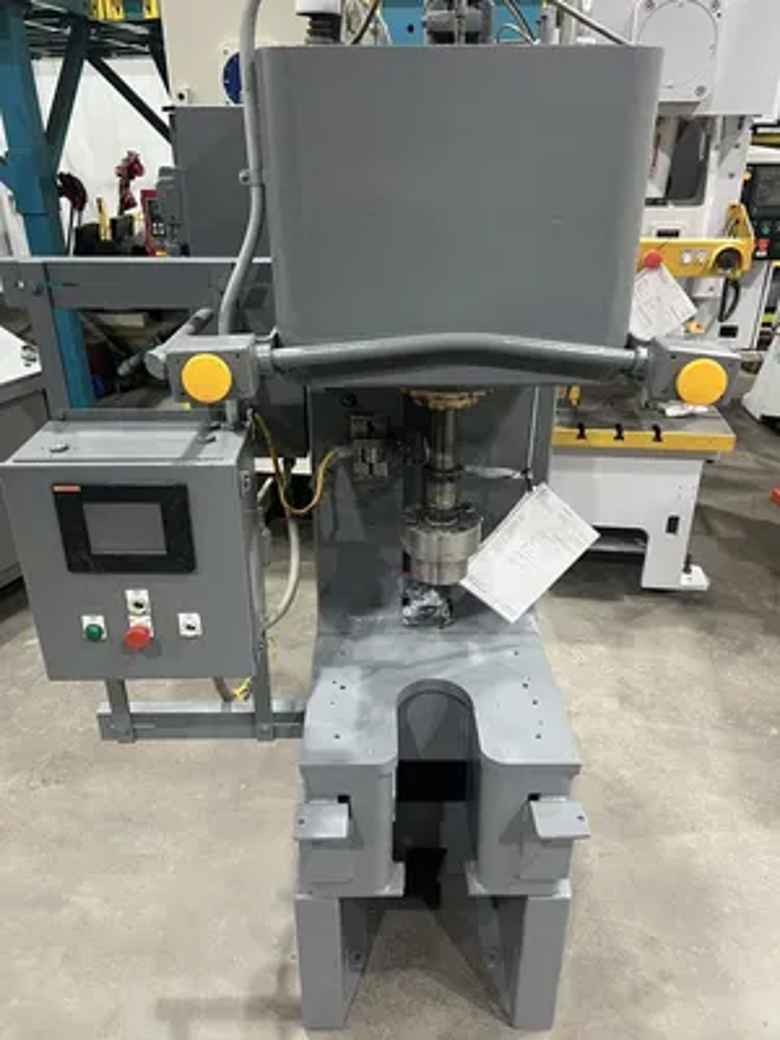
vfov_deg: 67.3
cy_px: 520
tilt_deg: -25.5
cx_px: 390
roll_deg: +0.8
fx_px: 781
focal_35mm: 26
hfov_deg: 53.1
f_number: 1.5
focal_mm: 5.7
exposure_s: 1/60
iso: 160
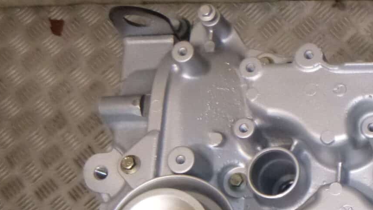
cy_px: 262
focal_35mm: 81
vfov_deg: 14.4
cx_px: 410
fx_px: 801
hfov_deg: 24.5
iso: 250
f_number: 3.9
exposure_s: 1/60
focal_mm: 4.5
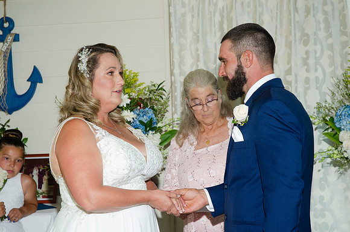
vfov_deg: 16.5
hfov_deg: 24.7
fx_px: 800
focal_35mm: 82
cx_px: 175
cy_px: 116
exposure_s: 1/125
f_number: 5.6
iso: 400
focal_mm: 55
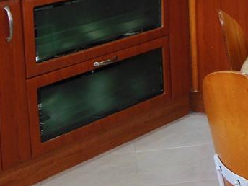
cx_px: 296
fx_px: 810
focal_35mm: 113
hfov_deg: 16.7
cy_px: -36
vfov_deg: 12.8
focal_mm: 6.8
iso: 250
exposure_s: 1/30
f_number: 3.6
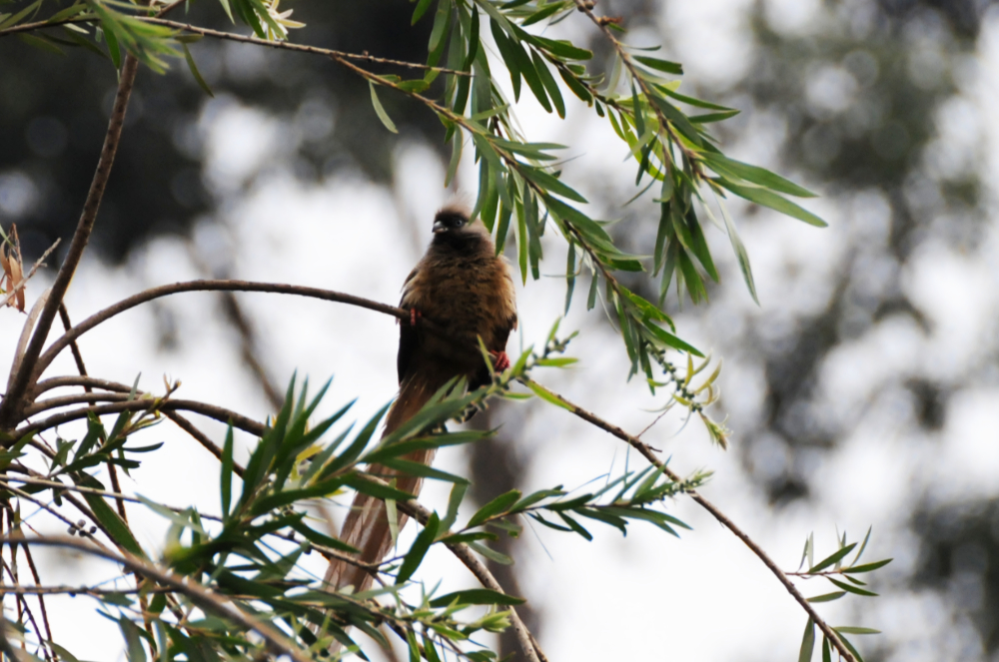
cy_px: 331
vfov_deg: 4.6
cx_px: 500
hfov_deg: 6.9
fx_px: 8310
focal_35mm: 300
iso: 800
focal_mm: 200
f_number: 5.6
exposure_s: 1/500
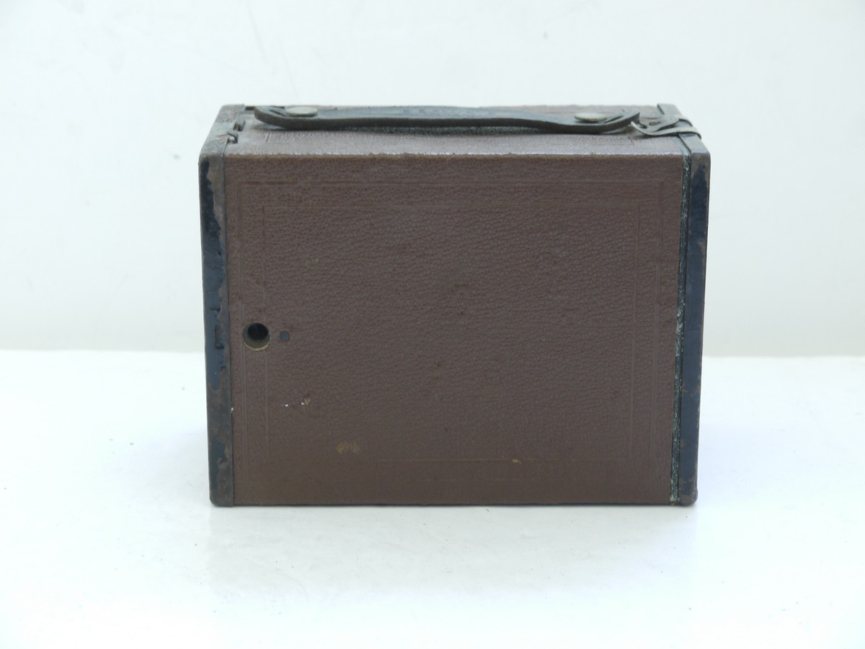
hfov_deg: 23.3
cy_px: 324
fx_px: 2099
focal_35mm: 84
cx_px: 432
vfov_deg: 17.6
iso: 400
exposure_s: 1/5
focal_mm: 42
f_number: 10
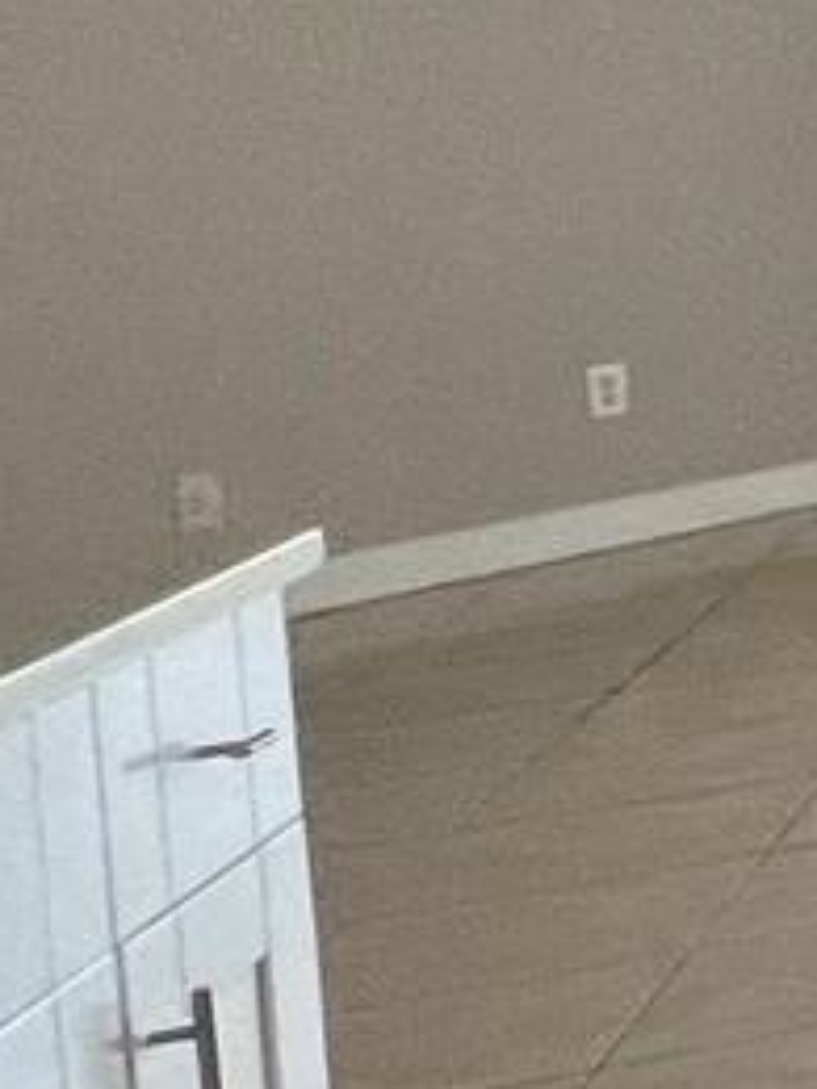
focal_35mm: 80
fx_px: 2518
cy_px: 29
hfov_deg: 8.5
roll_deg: +1.8
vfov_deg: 23.5
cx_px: 3167
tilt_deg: -3.2
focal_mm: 1.57
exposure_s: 1/99
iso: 80
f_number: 1.8
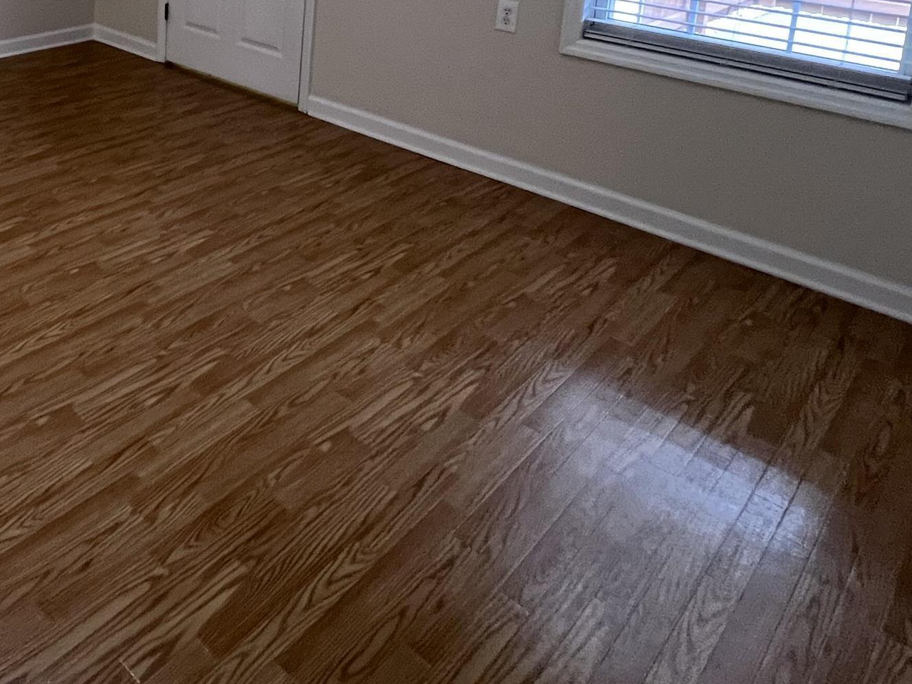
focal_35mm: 30
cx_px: 88
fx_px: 790
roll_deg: -0.7
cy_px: -35
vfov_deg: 39.8
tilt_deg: -10.1
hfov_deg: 52.6
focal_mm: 1.57
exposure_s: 1/60
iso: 320
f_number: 1.8
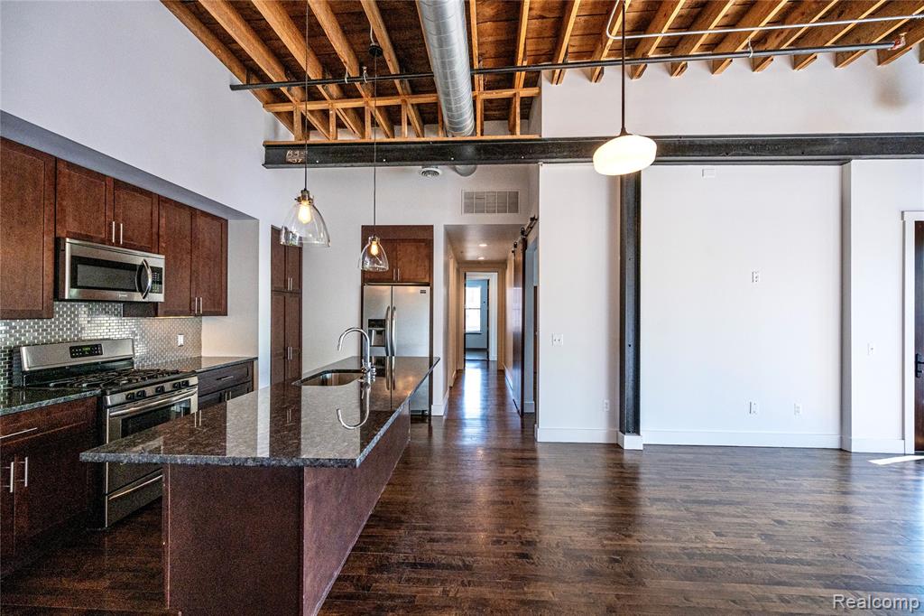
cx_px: 462
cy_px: 308
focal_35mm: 14
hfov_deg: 104.3
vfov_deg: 81.2
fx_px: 359
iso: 1600
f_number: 6.3
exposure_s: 1/400
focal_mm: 14
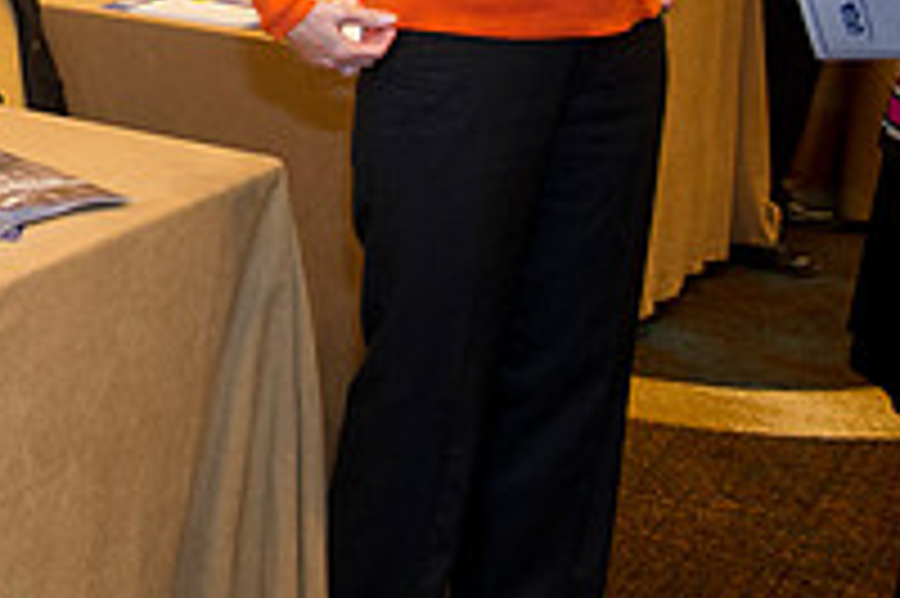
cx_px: -274
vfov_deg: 14.7
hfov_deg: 20.6
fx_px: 2248
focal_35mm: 90
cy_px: -117
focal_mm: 31
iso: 1600
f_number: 2.8
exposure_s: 1/60
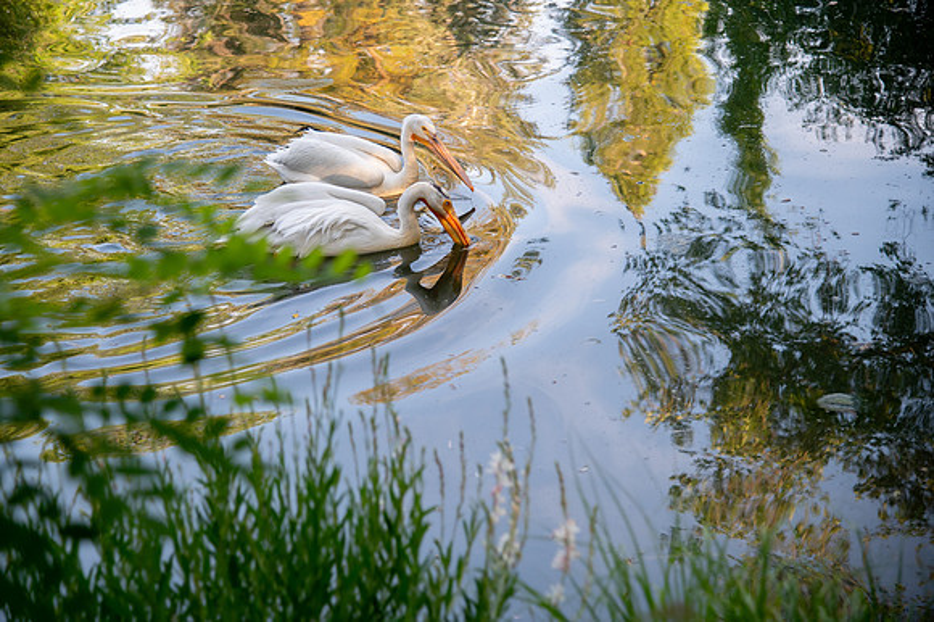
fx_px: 2171
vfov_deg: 16.3
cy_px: 275
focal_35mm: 84
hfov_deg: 24.3
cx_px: 413
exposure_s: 1/640
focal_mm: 75
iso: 1000
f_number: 4
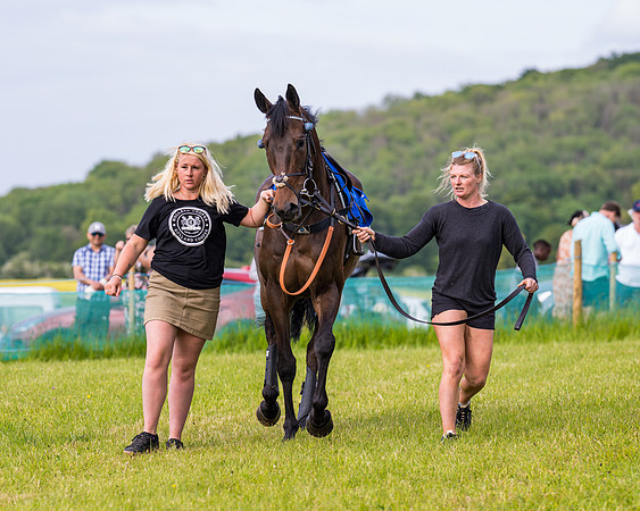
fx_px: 4109
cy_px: 293
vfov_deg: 7.1
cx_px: 276
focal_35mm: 217
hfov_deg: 8.9
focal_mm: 135
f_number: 3.2
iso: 50
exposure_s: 1/320
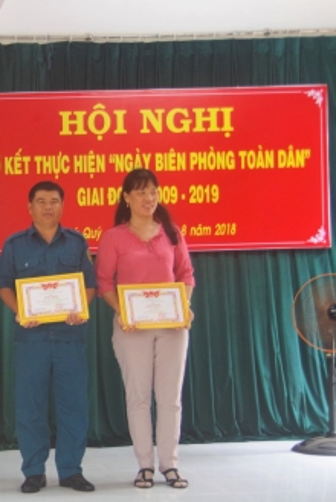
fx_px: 838
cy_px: 276
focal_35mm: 60
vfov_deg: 33.3
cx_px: -72
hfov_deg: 21.0
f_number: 4
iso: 400
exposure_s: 1/40
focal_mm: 24
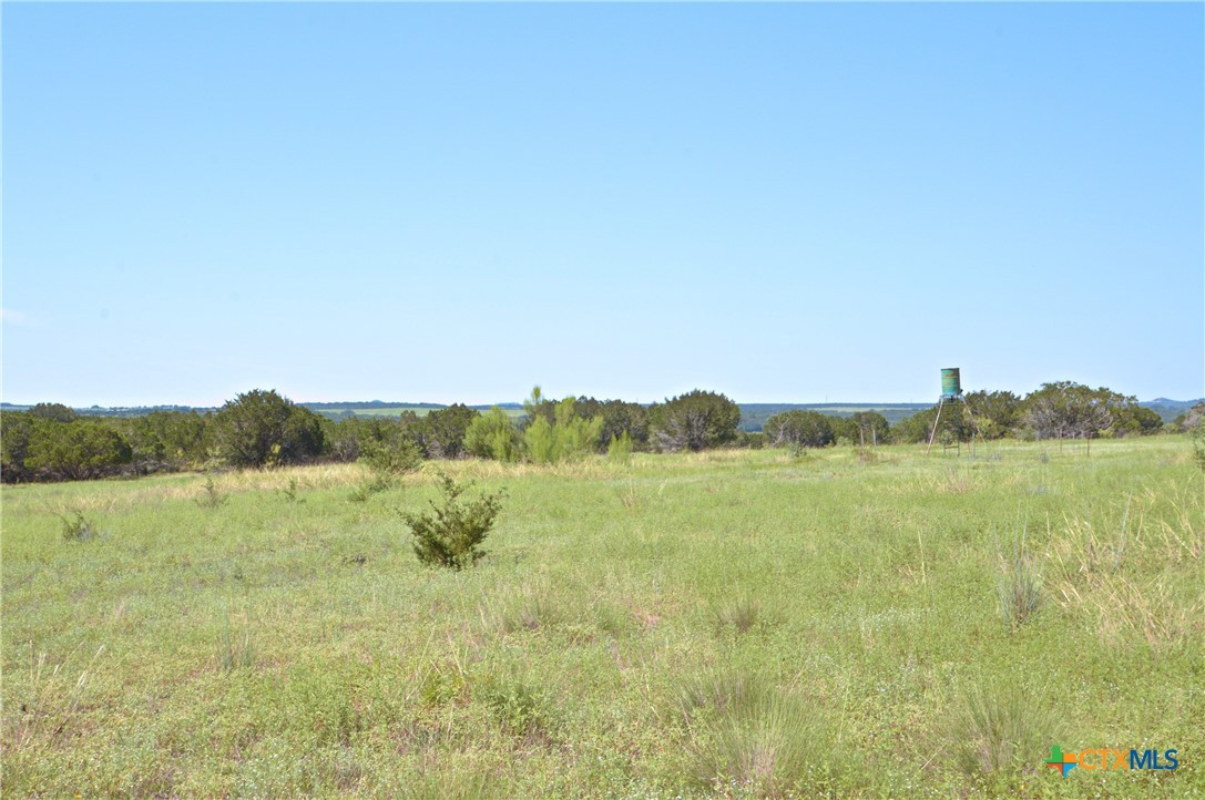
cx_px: 602
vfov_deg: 36.8
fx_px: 1204
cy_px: 400
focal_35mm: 36
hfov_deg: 53.2
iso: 200
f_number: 14
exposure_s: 1/50
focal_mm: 24
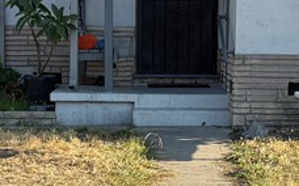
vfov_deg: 10.5
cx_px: 188
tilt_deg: -2.3
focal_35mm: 124
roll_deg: +0.2
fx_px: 1009
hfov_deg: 16.8
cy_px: 93
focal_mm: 5.96
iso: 64
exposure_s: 1/635
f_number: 1.6
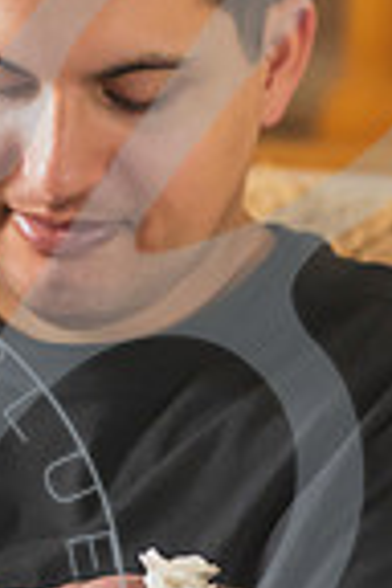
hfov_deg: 6.3
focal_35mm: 218
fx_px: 3560
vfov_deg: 9.4
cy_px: 310
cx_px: -69
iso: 2500
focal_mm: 70
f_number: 2.8
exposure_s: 1/200
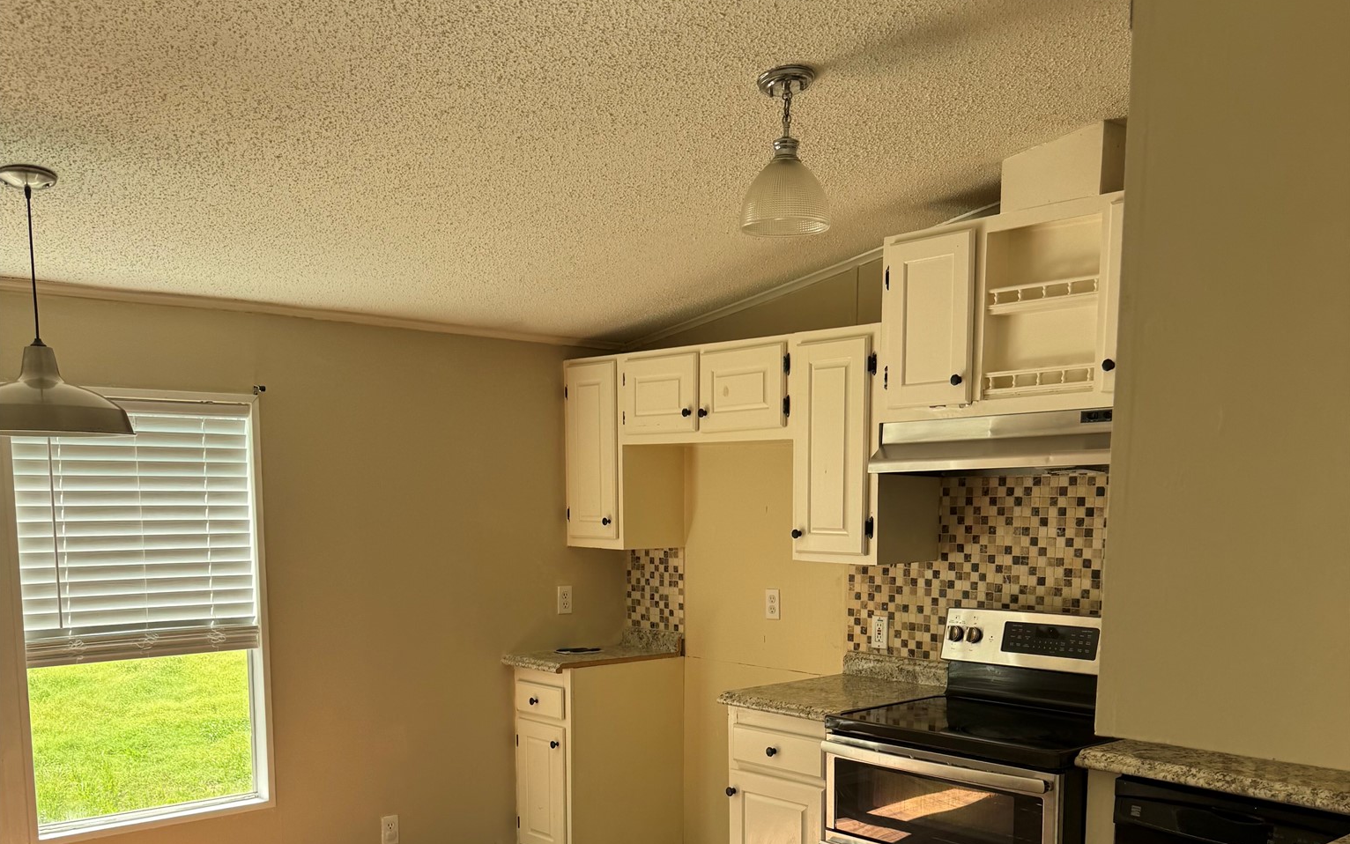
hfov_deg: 56.7
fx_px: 1251
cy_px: 692
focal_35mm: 34
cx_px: 675
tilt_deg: -7.6
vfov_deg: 35.9
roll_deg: +1.0
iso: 80
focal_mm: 6.76
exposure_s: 1/159
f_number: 1.78
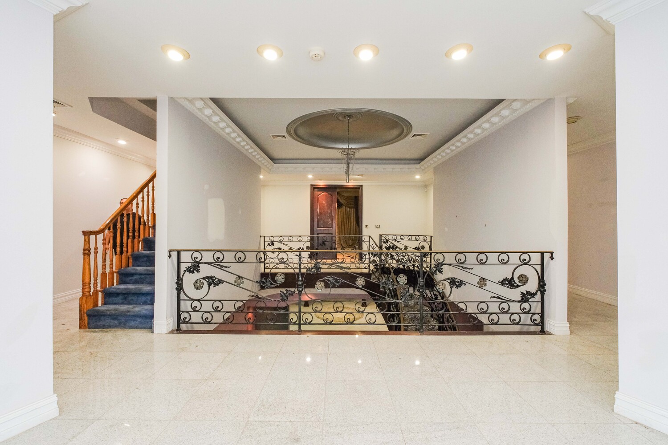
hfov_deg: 100.4
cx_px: 334
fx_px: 278
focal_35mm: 15
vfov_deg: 77.3
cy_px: 222
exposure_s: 1/60
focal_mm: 10
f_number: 7.1
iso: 2500
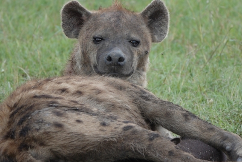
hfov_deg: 2.1
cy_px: 93
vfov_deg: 1.4
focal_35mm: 960
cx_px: 135
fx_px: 6455
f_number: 4
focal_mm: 220
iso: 125
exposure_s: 1/200
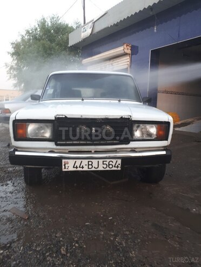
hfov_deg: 51.4
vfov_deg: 65.3
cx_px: 100
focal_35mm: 27
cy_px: 134
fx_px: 209
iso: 50
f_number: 1.9
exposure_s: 1/33
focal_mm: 3.6
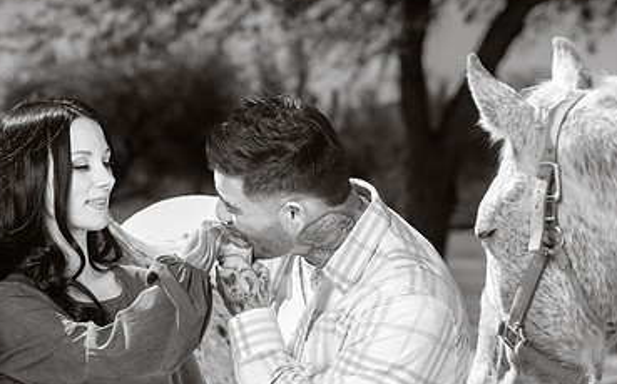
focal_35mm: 146
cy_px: 298
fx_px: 2453
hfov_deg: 14.3
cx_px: 217
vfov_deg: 8.9
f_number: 5.6
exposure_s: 1/250
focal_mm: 91
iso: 50
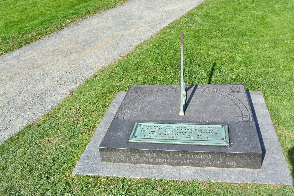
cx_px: 145
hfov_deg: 54.4
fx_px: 286
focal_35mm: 35
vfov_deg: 37.8
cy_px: 83
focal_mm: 10
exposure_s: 1/400
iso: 100
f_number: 4.5
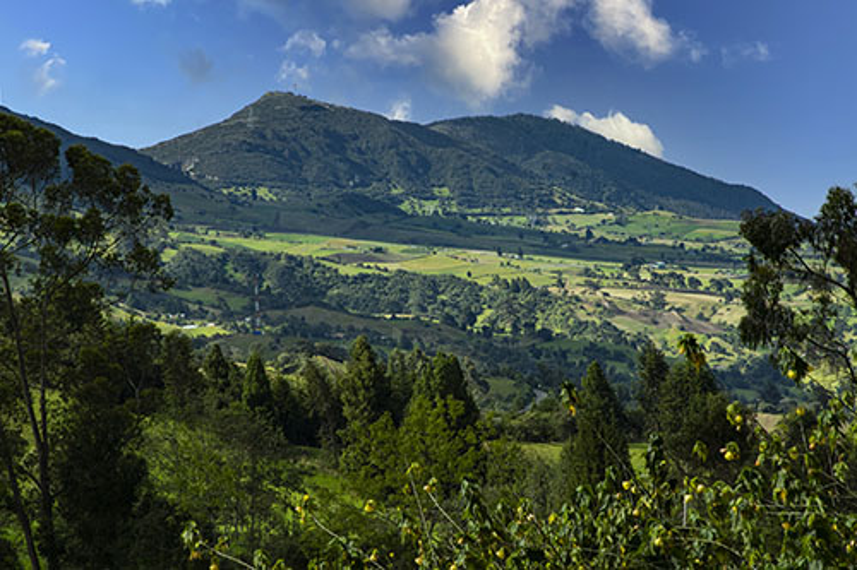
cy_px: 285
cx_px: 428
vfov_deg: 8.7
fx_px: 3748
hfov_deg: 13.0
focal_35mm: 158
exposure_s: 1/320
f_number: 14
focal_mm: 105
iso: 400
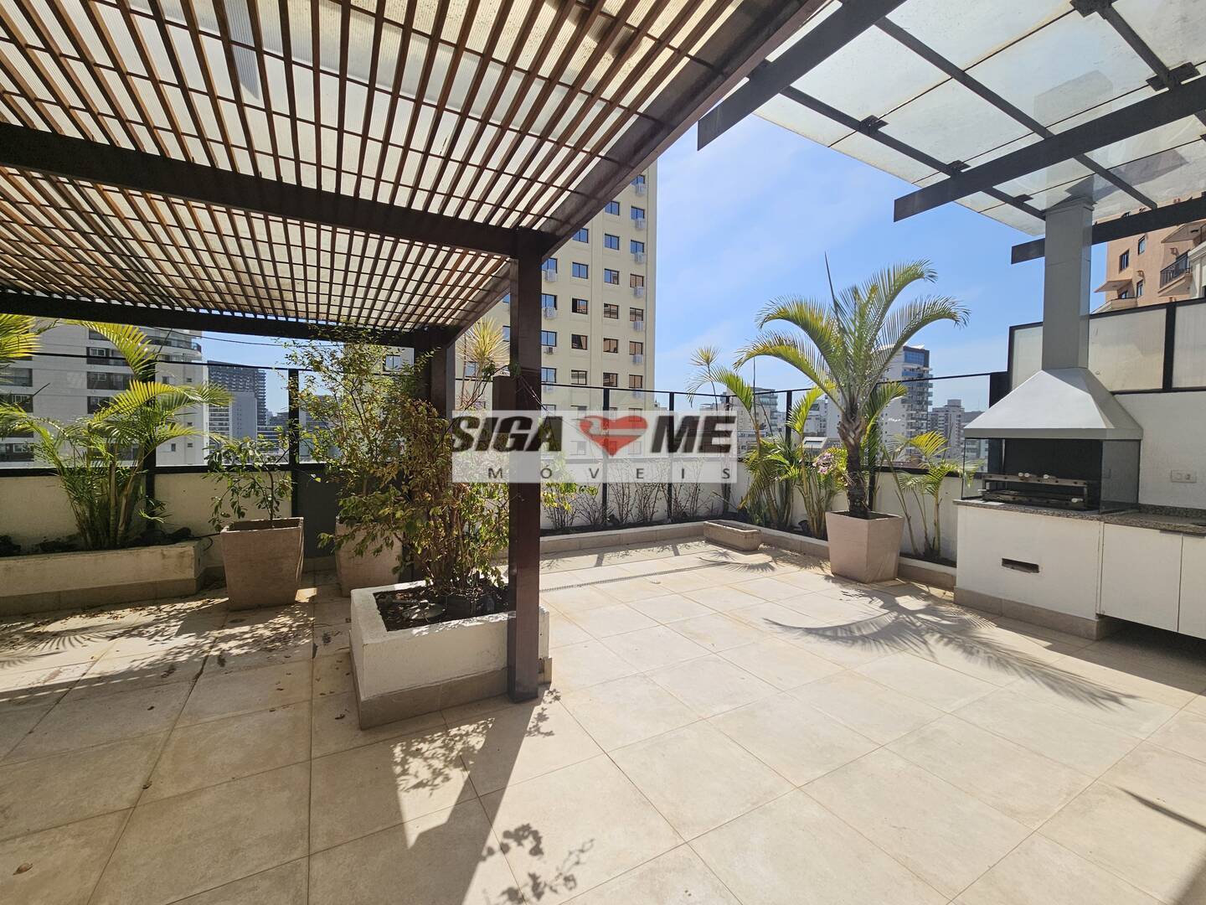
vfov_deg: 89.9
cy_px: 452
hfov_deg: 106.2
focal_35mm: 13
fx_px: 453
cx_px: 603
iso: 50
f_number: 2.2
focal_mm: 2.2
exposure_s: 1/5000
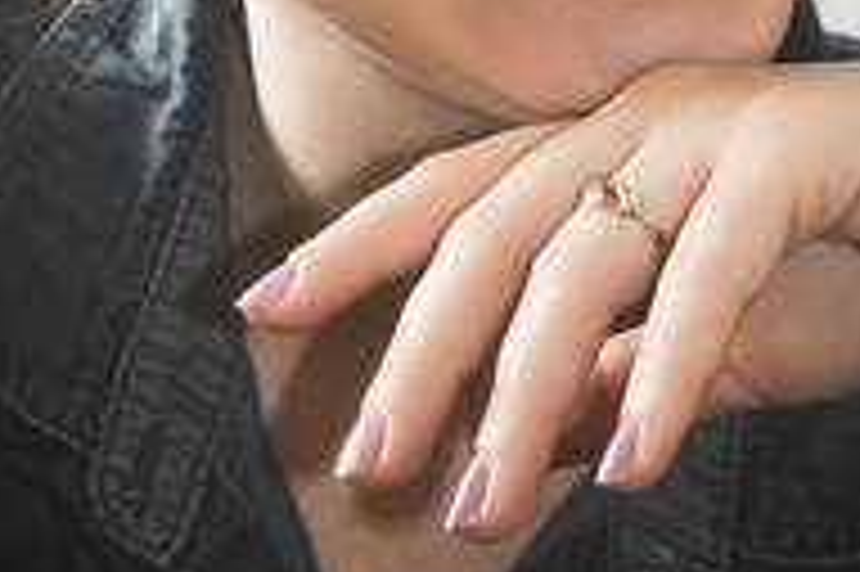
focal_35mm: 207
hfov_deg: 9.9
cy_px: -306
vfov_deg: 6.5
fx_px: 4947
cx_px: 462
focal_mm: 55
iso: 100
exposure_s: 1/30
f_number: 6.3
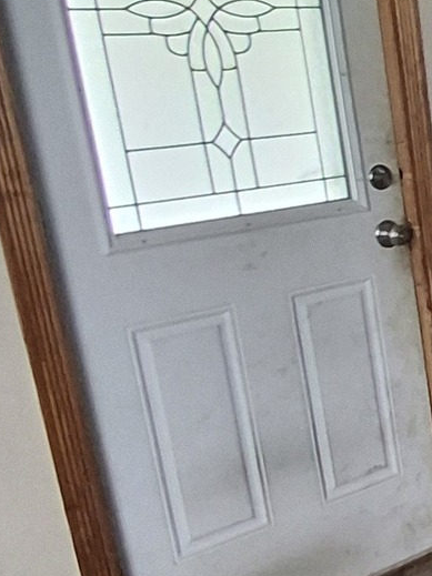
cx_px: 858
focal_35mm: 71
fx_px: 1182
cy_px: 374
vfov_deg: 27.3
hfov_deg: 16.2
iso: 250
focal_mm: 1.64
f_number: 2.2
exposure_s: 1/40
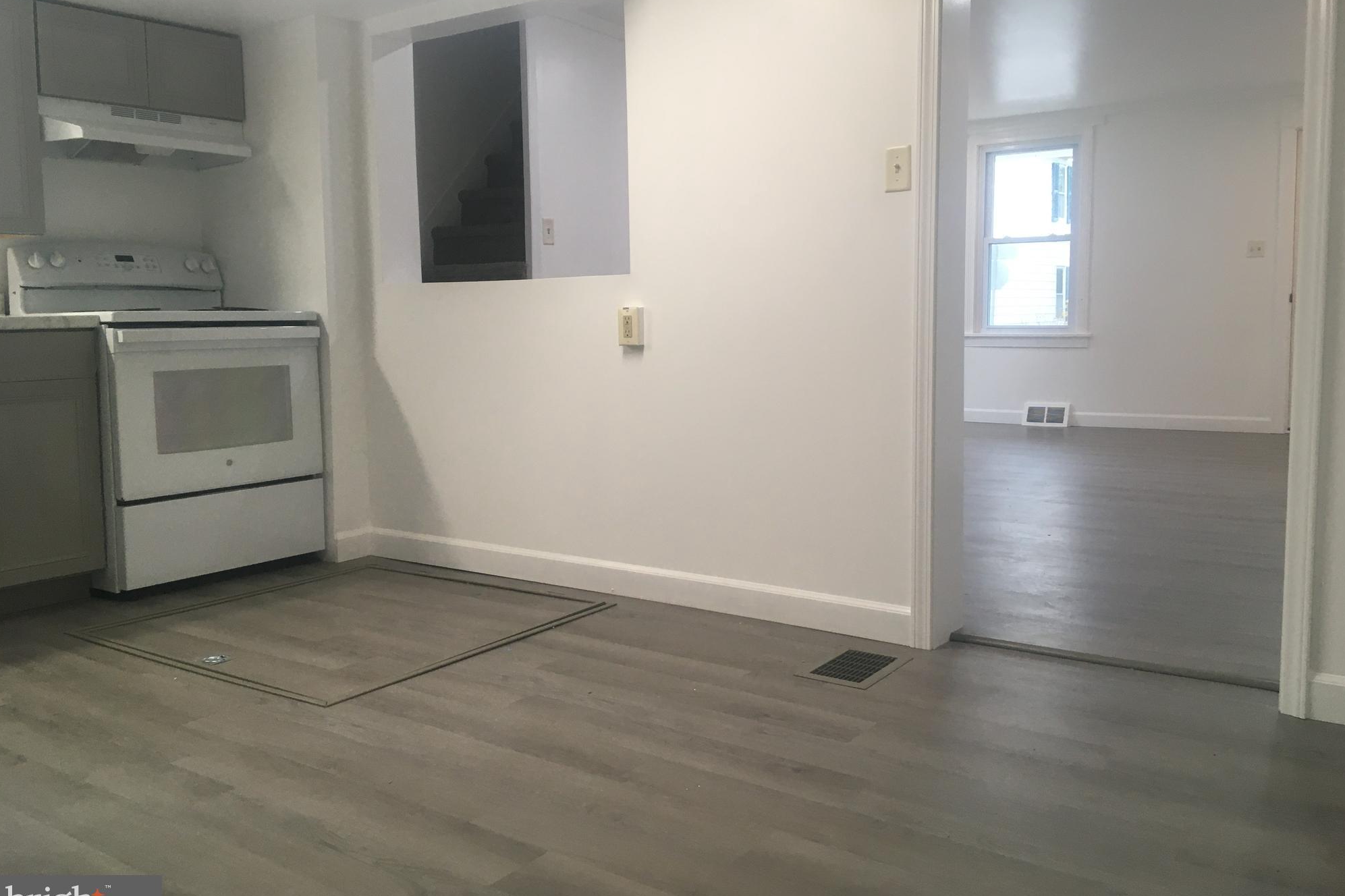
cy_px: 412
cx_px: 684
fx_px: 1158
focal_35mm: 31
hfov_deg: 60.3
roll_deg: +0.5
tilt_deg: -5.5
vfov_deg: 42.3
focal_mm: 4.15
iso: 32
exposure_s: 1/30
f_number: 2.2
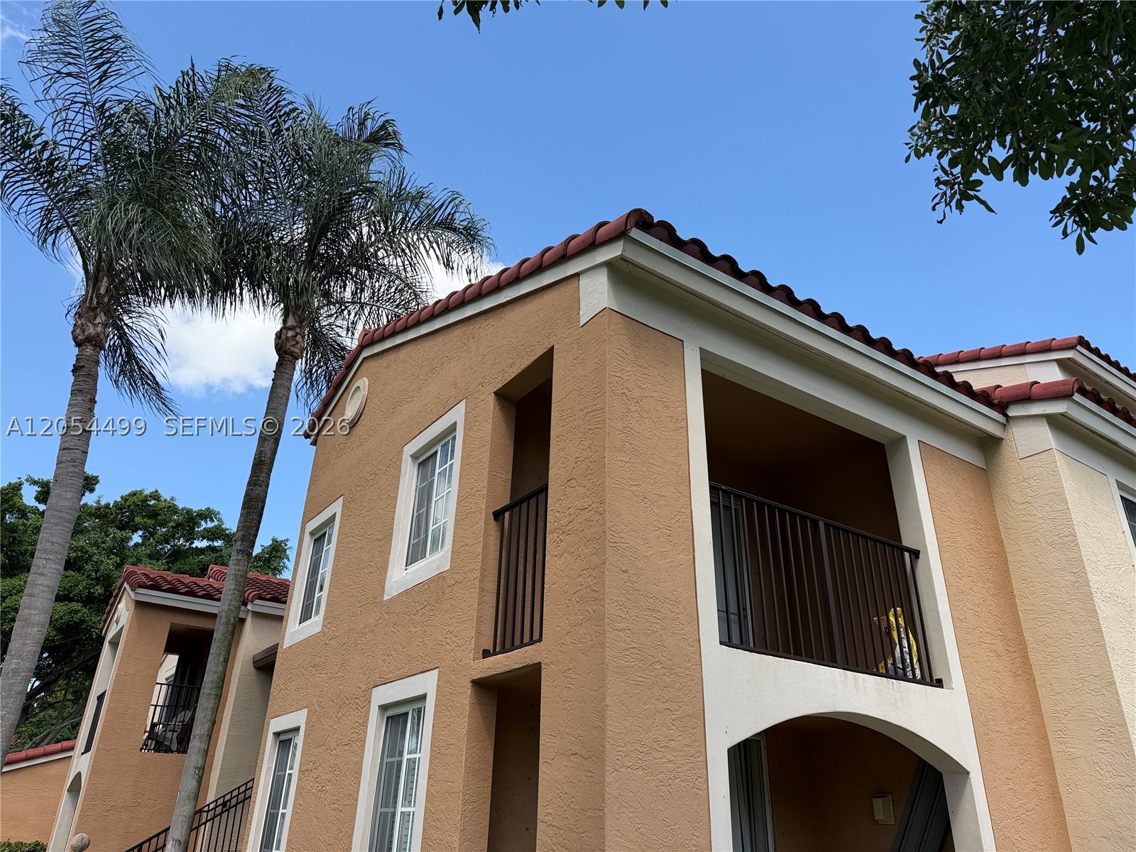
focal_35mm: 24
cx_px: 568
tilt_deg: +26.0
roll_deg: -1.1
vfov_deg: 56.8
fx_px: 788
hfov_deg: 71.6
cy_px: 426
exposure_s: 1/2525
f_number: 1.78
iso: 80
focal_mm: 6.76
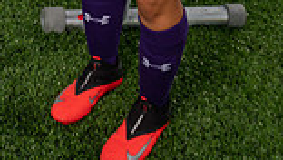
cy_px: -205
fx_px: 864
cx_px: 185
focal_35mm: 115
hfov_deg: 18.6
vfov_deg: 9.5
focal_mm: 38
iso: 320
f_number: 5
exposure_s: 1/400
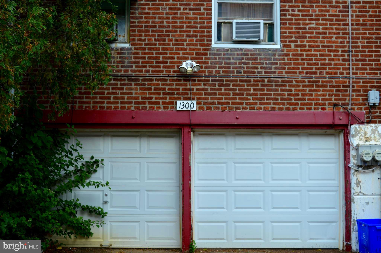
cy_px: 126
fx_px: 476
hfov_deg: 43.6
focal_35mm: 45
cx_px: 190
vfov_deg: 29.8
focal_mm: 30
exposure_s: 1/125
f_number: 5.6
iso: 100
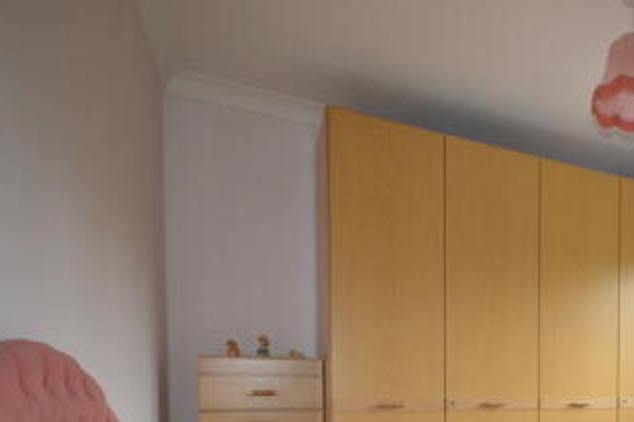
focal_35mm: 31
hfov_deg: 49.5
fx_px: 546
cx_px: 630
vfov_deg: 38.1
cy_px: 412
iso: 400
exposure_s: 1/80
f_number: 4
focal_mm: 10
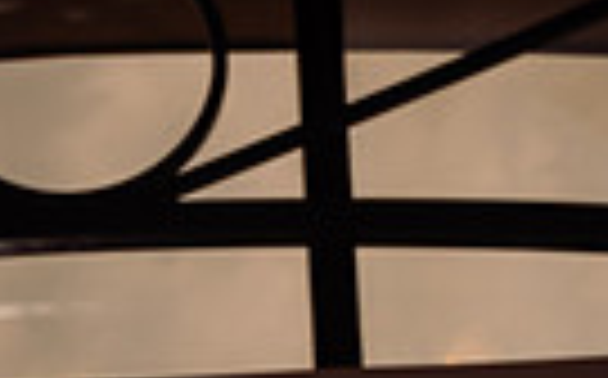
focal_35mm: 143
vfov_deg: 8.3
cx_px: -32
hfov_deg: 14.4
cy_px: 954
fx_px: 2367
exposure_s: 1/200
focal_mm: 42
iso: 100
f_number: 7.1
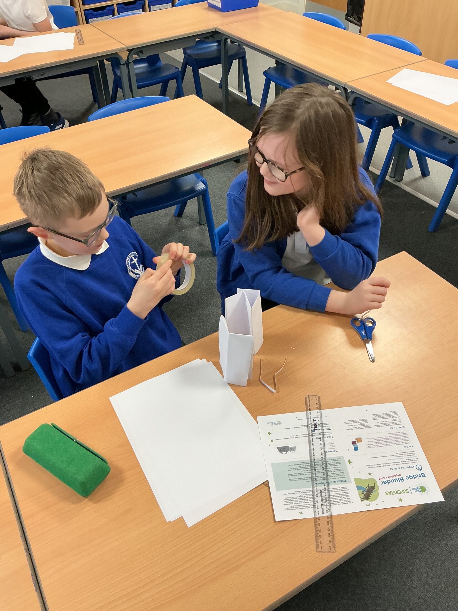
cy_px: 306
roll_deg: +3.0
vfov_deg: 61.7
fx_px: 512
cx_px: 229
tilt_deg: -44.3
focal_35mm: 29
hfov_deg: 48.2
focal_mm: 3
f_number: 1.8
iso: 100
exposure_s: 1/60
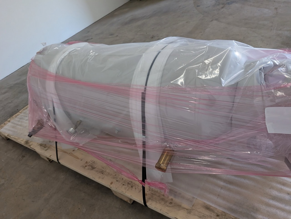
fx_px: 202
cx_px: 146
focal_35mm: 24
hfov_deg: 71.5
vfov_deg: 56.9
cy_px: 110
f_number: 1.7
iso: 264
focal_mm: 6.9
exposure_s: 1/120
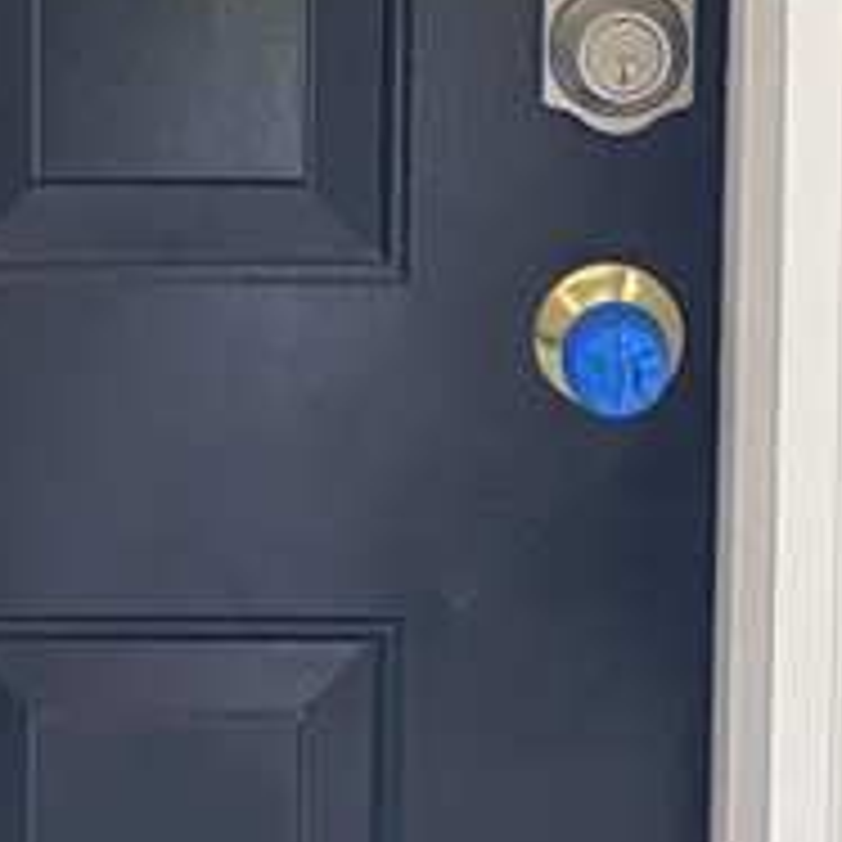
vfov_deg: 13.0
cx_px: 261
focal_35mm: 131
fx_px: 3605
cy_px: -180
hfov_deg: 13.3
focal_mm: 4.25
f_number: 1.8
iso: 125
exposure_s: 1/68
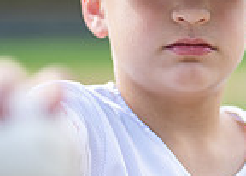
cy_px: 133
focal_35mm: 238
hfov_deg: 8.4
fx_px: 1664
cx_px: 219
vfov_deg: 6.1
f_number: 1.2
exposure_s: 1/2500
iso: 100
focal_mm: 50
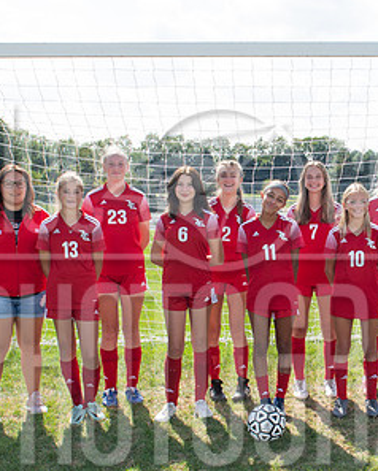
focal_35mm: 61
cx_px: 337
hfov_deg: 24.3
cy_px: 289
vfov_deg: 30.8
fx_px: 852
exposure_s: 1/250
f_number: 9
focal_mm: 24
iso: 250
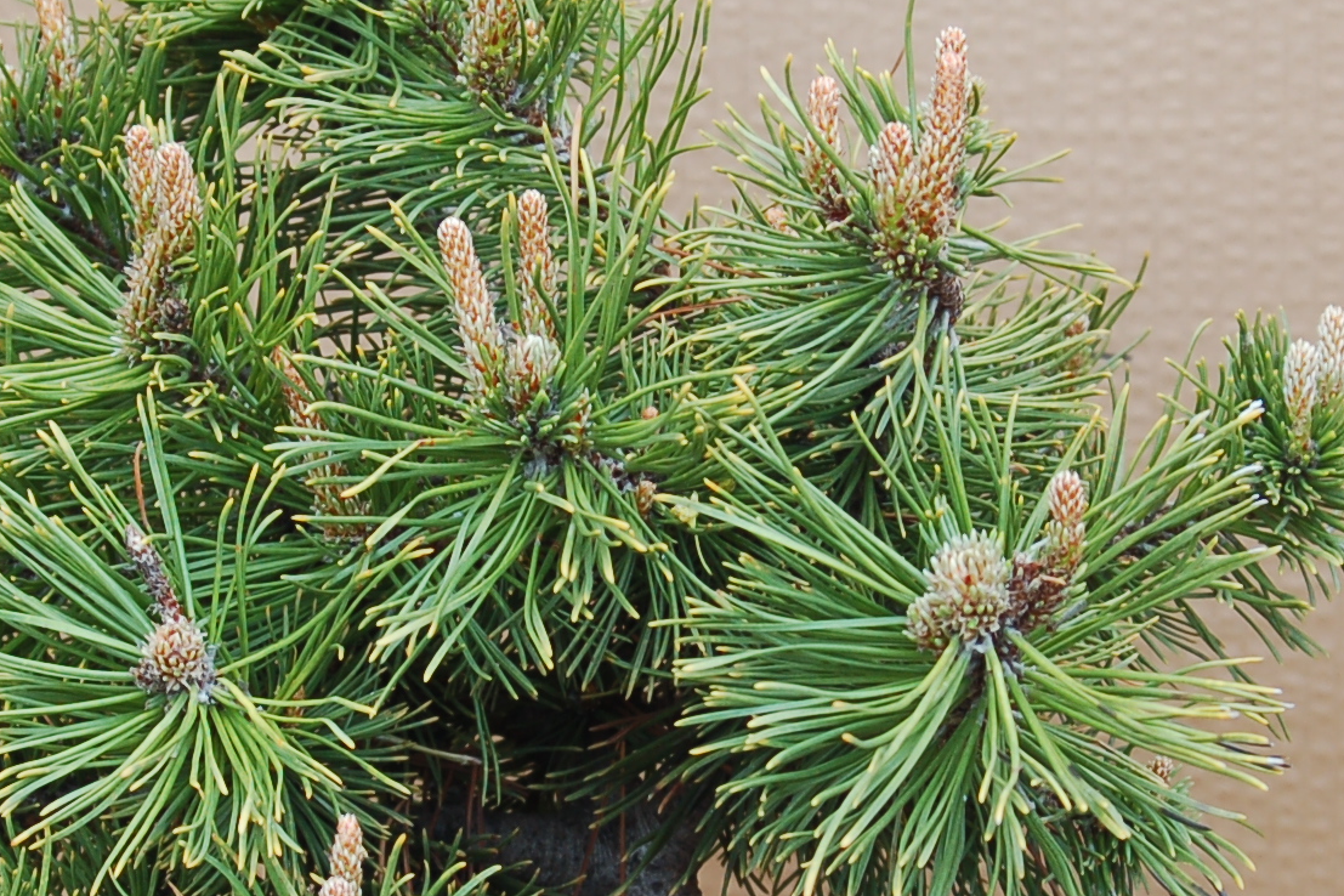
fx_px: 4256
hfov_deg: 17.9
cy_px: 557
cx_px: 710
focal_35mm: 114
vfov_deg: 12.0
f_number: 5.6
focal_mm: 28
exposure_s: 1/125
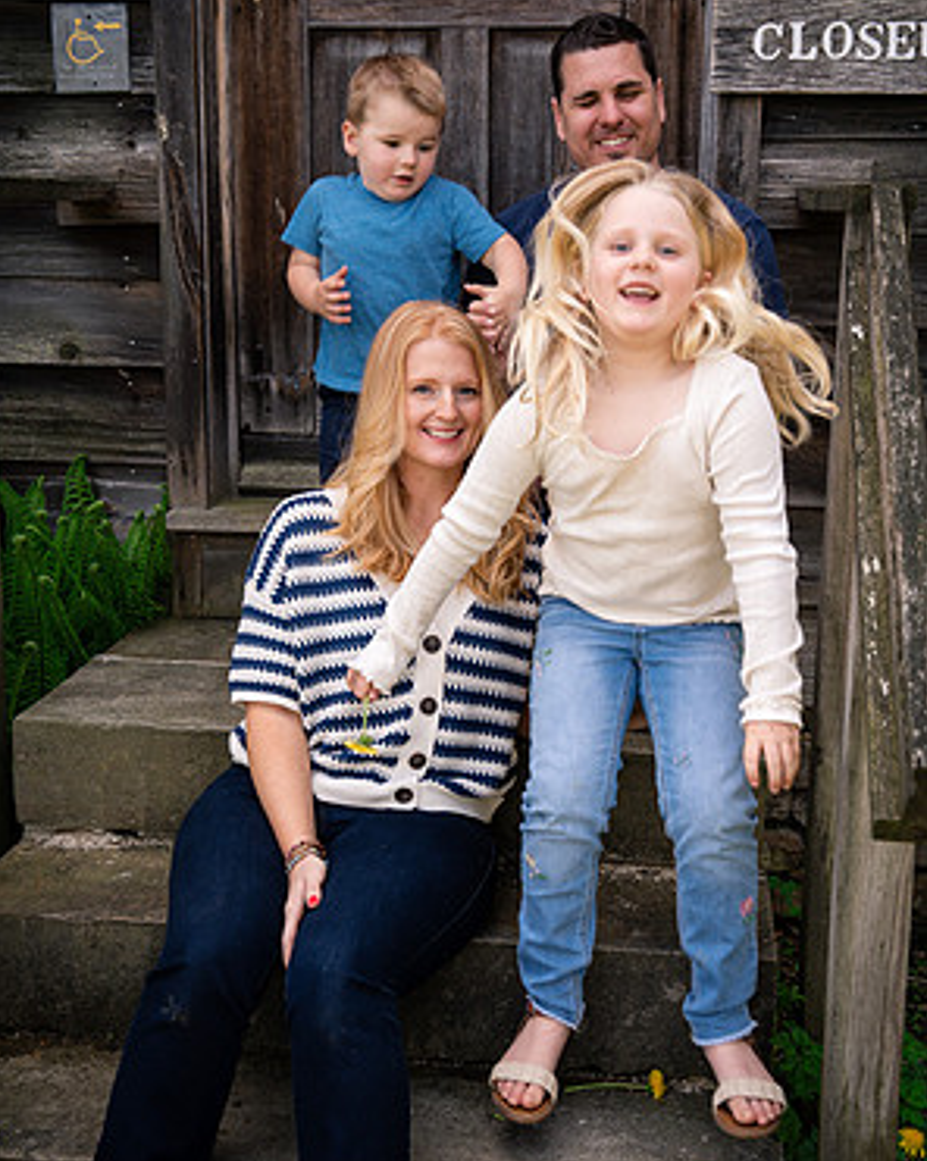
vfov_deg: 38.1
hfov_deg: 30.8
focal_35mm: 49
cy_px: 548
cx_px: 460
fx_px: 1683
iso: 125
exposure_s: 1/250
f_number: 5.6
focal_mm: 43
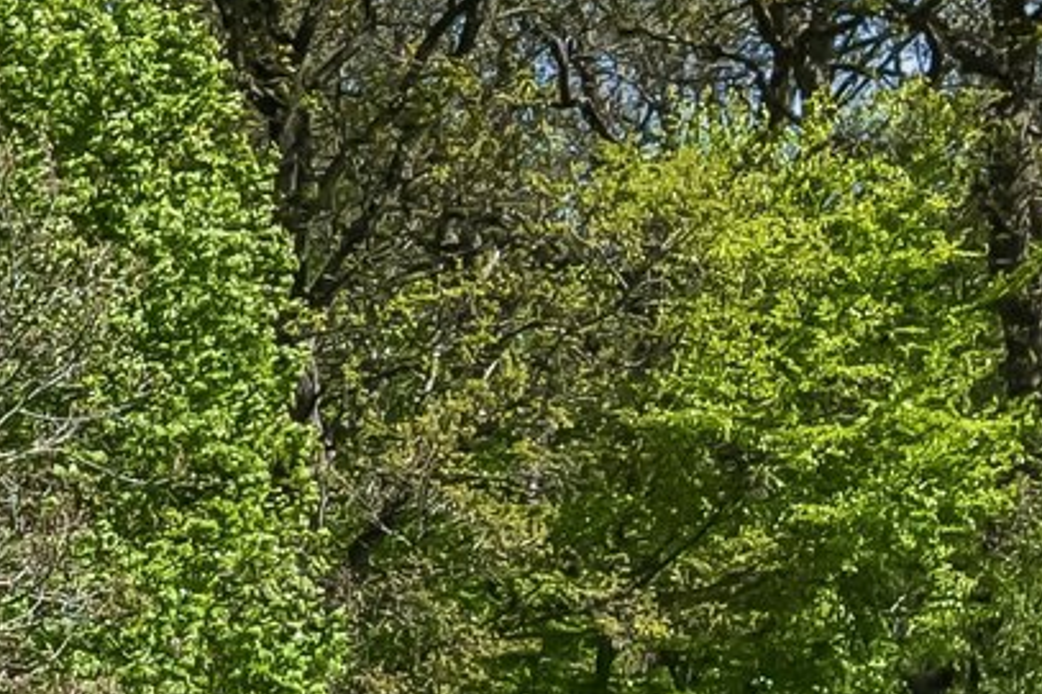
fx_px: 4050
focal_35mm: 140
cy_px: 884
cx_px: -1308
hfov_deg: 12.2
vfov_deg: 9.6
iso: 220
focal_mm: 19
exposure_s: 1/1250
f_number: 5
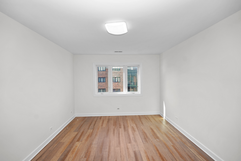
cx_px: 120
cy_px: 80
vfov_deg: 72.1
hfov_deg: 95.0
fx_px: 110
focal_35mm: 16
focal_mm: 16.5
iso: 125
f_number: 4
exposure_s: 1/125
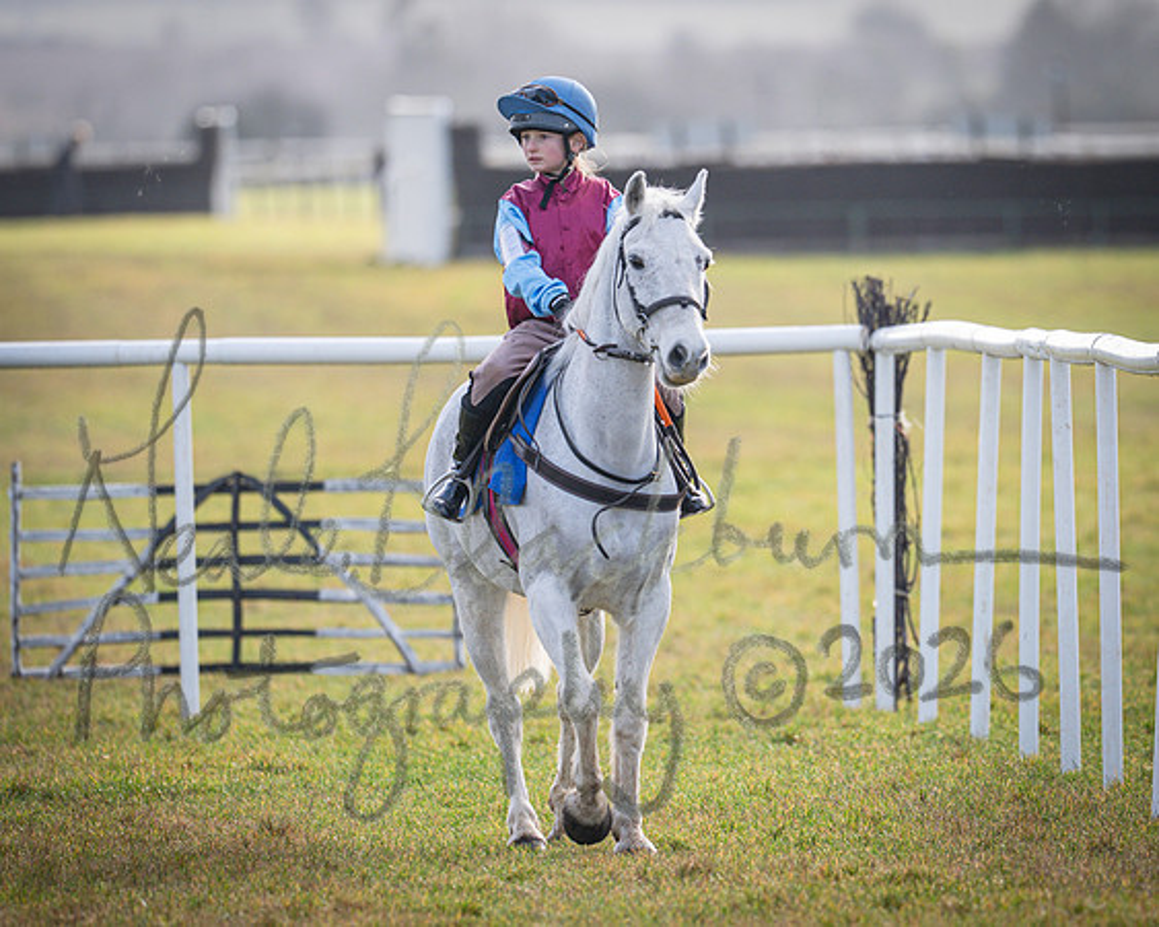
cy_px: 496
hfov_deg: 2.7
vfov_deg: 2.2
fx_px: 24157
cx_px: 629
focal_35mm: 705
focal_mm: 400
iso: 400
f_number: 4.5
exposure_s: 1/640
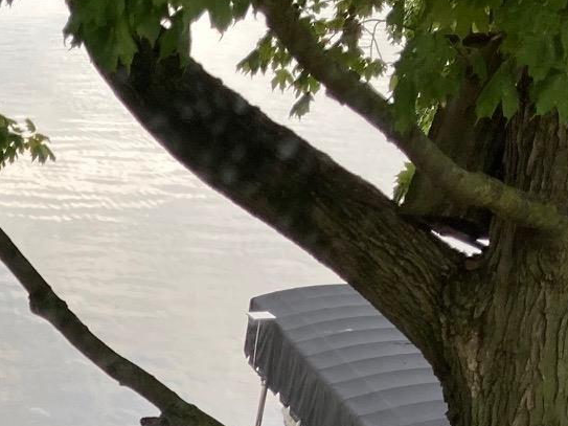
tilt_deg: -27.0
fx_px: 1706
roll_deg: -1.2
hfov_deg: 16.9
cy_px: 697
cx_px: -320
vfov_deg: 13.2
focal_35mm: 104
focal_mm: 3.99
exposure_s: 1/120
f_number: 1.8
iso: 32
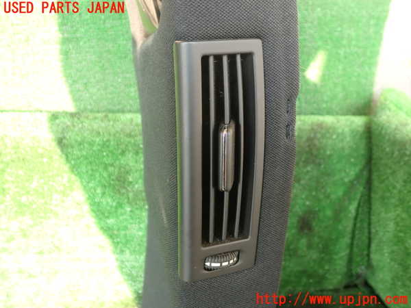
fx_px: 356
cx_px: 206
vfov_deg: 46.8
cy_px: 154
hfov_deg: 60.0
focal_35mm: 30
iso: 160
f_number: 2.3
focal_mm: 5.4
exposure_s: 1/60
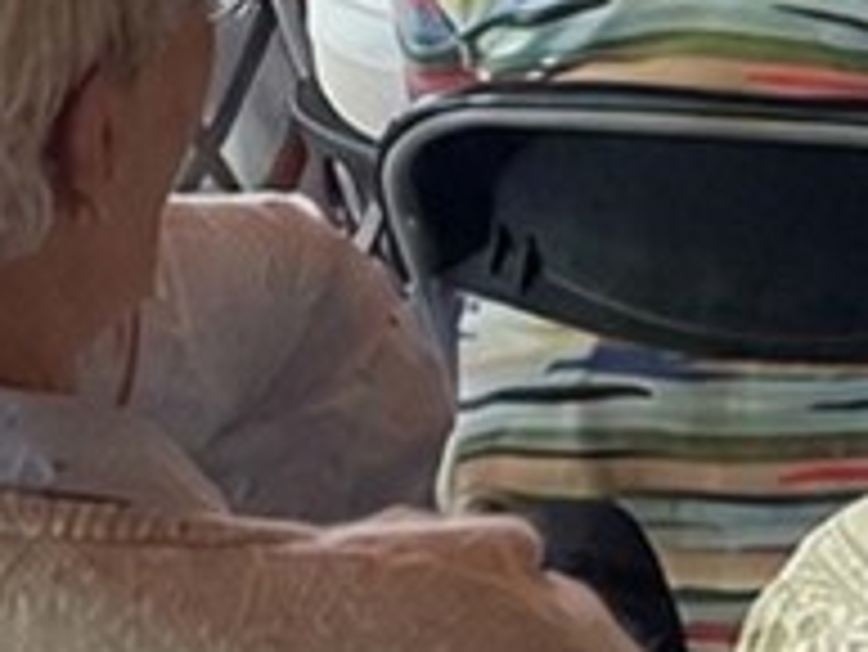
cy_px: -1052
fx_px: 5420
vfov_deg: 6.5
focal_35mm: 216
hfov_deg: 8.4
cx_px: 2037
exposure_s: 1/33
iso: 160
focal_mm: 4.15
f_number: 2.2
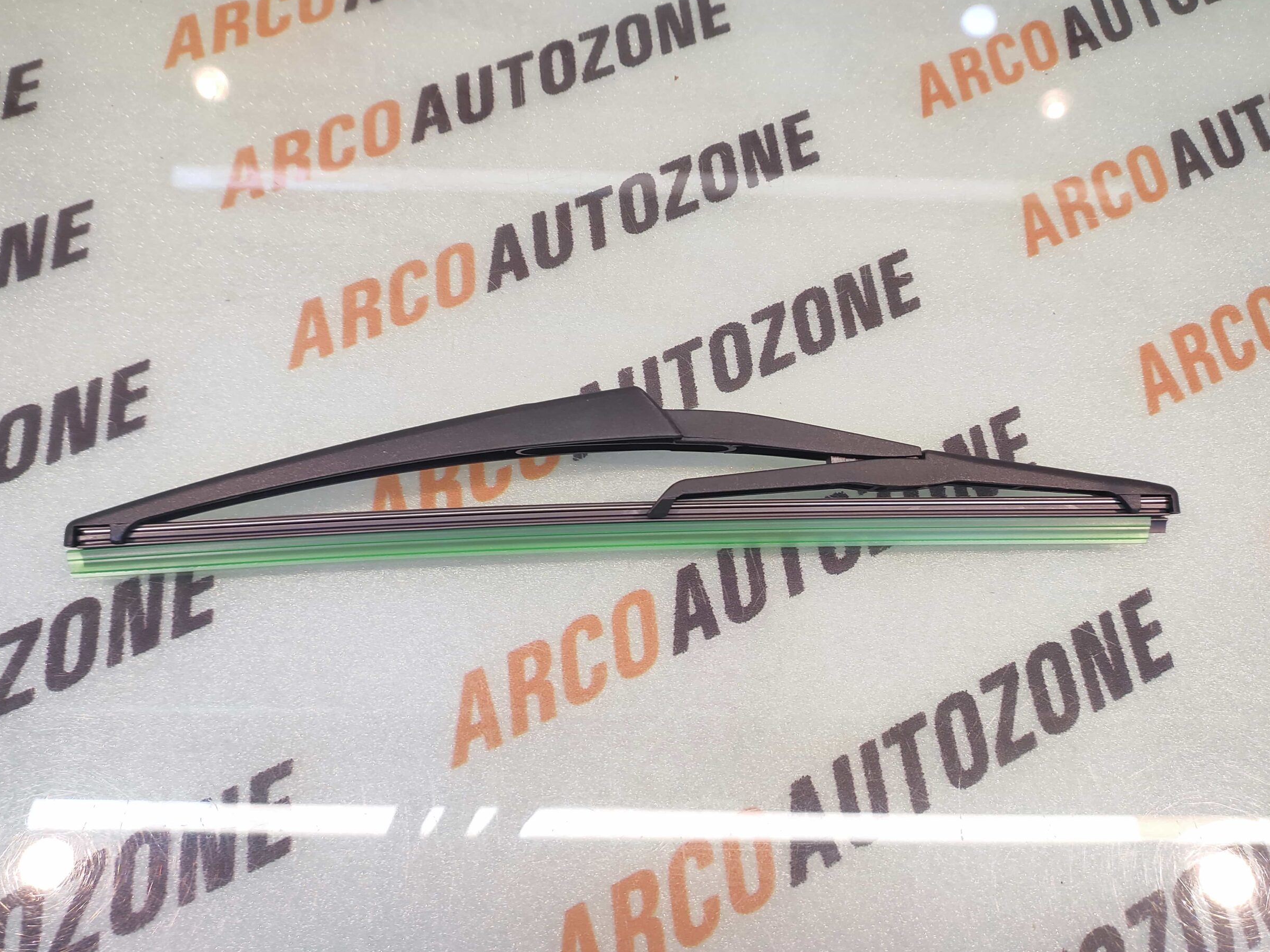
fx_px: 660
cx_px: 628
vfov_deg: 71.6
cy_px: 463
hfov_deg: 87.8
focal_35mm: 18
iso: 158
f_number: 1.79
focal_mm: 4.74
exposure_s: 1/33
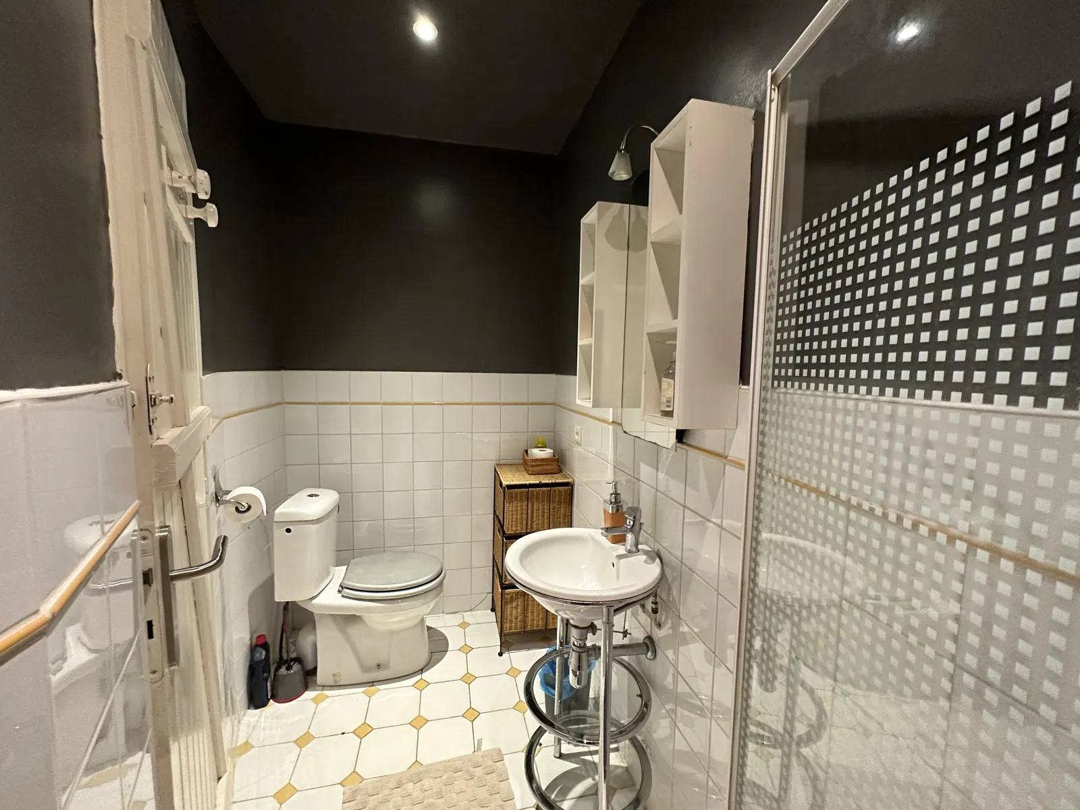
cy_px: 405
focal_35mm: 14
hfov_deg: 102.1
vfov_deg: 85.7
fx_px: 437
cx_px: 540
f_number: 2.2
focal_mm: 2.22
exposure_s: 1/50
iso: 640
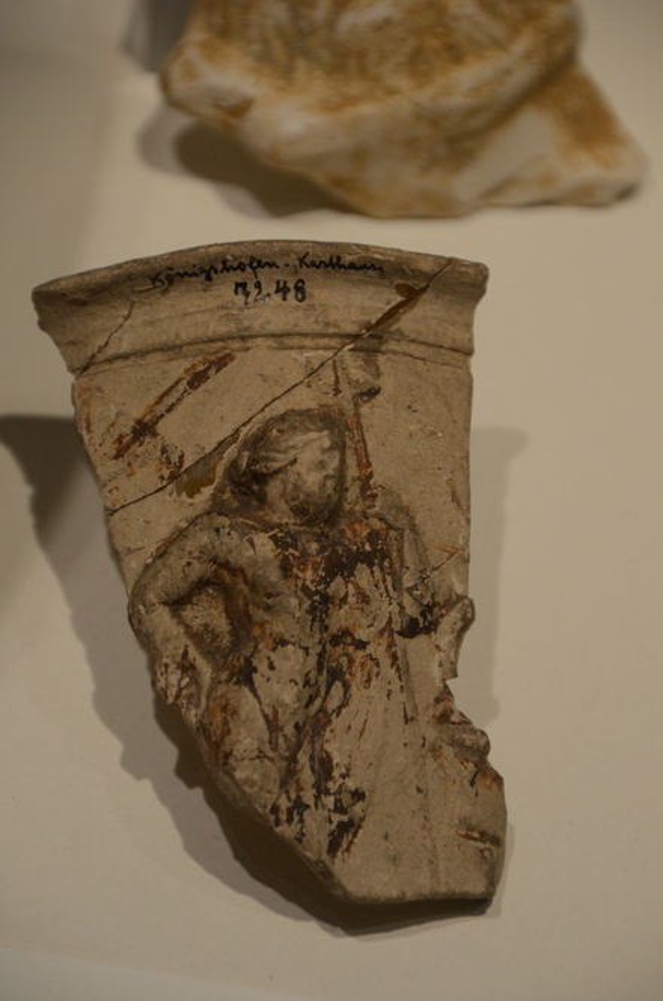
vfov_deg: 4.6
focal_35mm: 450
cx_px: 332
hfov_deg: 3.0
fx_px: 12482
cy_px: 500
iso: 1250
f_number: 6.3
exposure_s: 1/125
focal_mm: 300
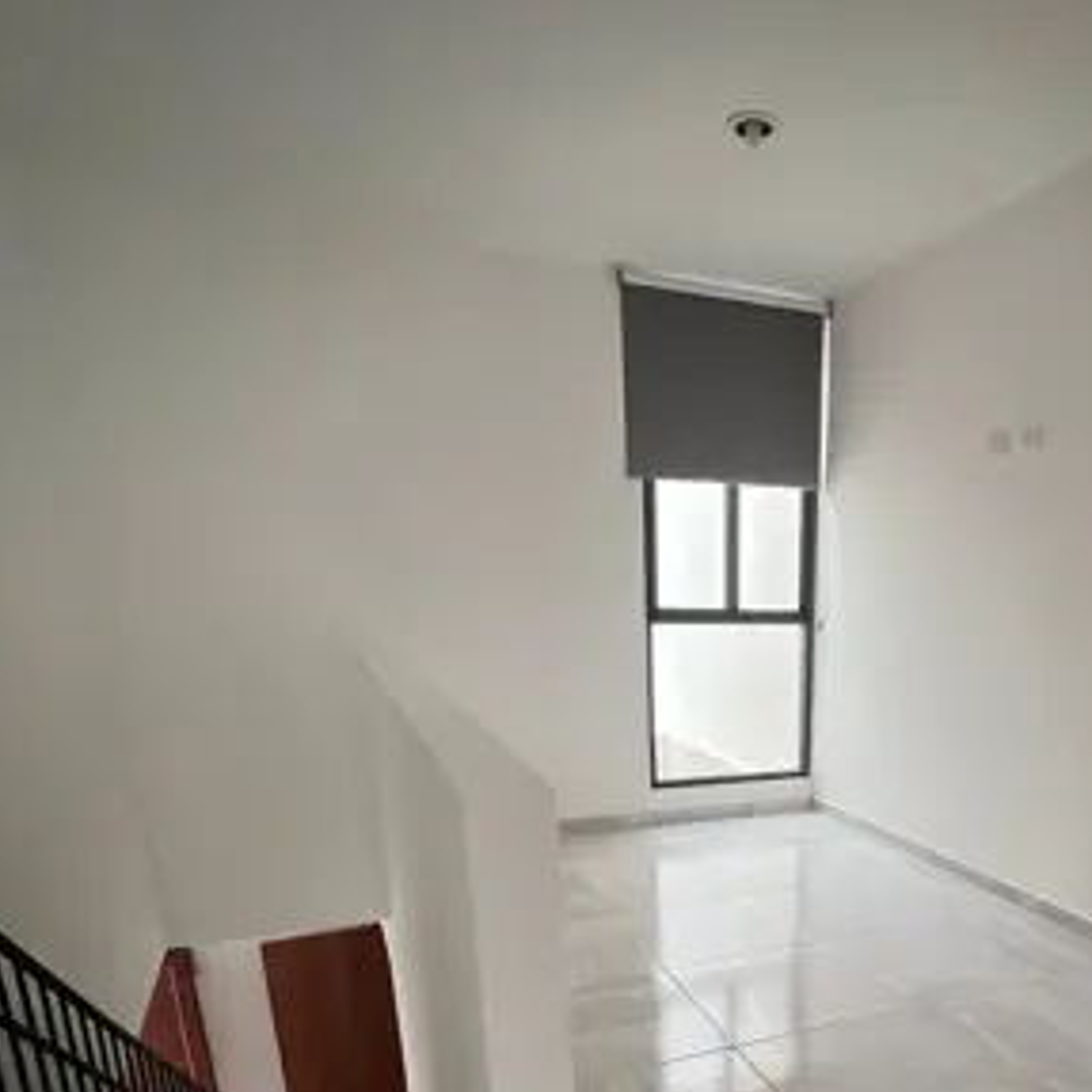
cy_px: 894
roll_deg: -1.1
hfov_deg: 62.2
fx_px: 857
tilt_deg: -15.4
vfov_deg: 59.2
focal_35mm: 24
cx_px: 788
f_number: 1.8
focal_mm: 1.57
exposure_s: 1/99
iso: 40
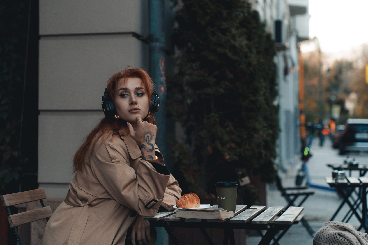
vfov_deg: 18.7
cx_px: 185
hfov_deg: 27.8
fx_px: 743
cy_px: 115
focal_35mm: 73
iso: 1600
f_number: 2.8
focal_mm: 67
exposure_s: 1/200
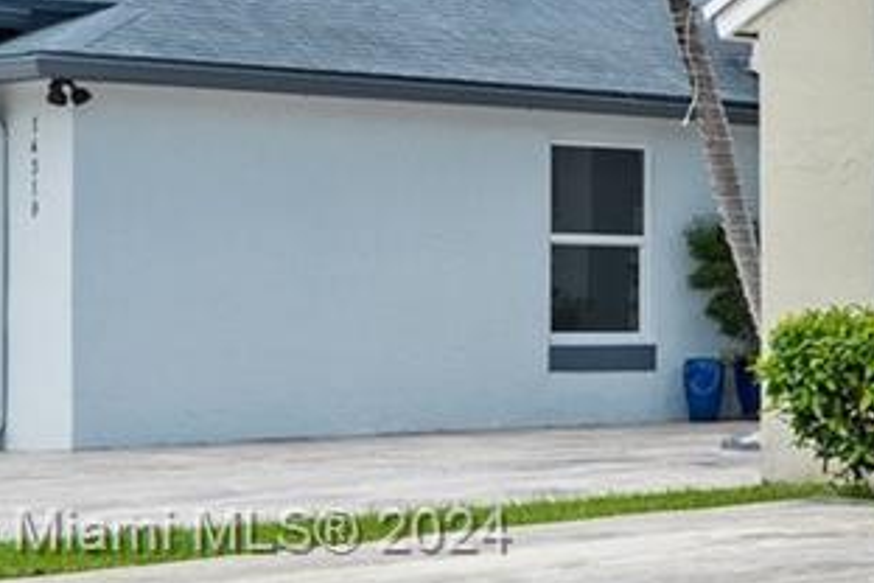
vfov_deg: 11.1
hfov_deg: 13.7
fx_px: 2986
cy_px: 537
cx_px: 1854
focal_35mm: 123
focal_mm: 24
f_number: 8
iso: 200
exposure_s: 1/320
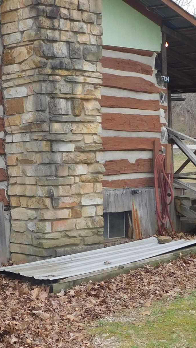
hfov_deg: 15.0
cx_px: -53
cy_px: 124
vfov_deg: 27.4
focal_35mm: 77
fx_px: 711
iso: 125
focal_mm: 4.9
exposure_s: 1/250
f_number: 3.2
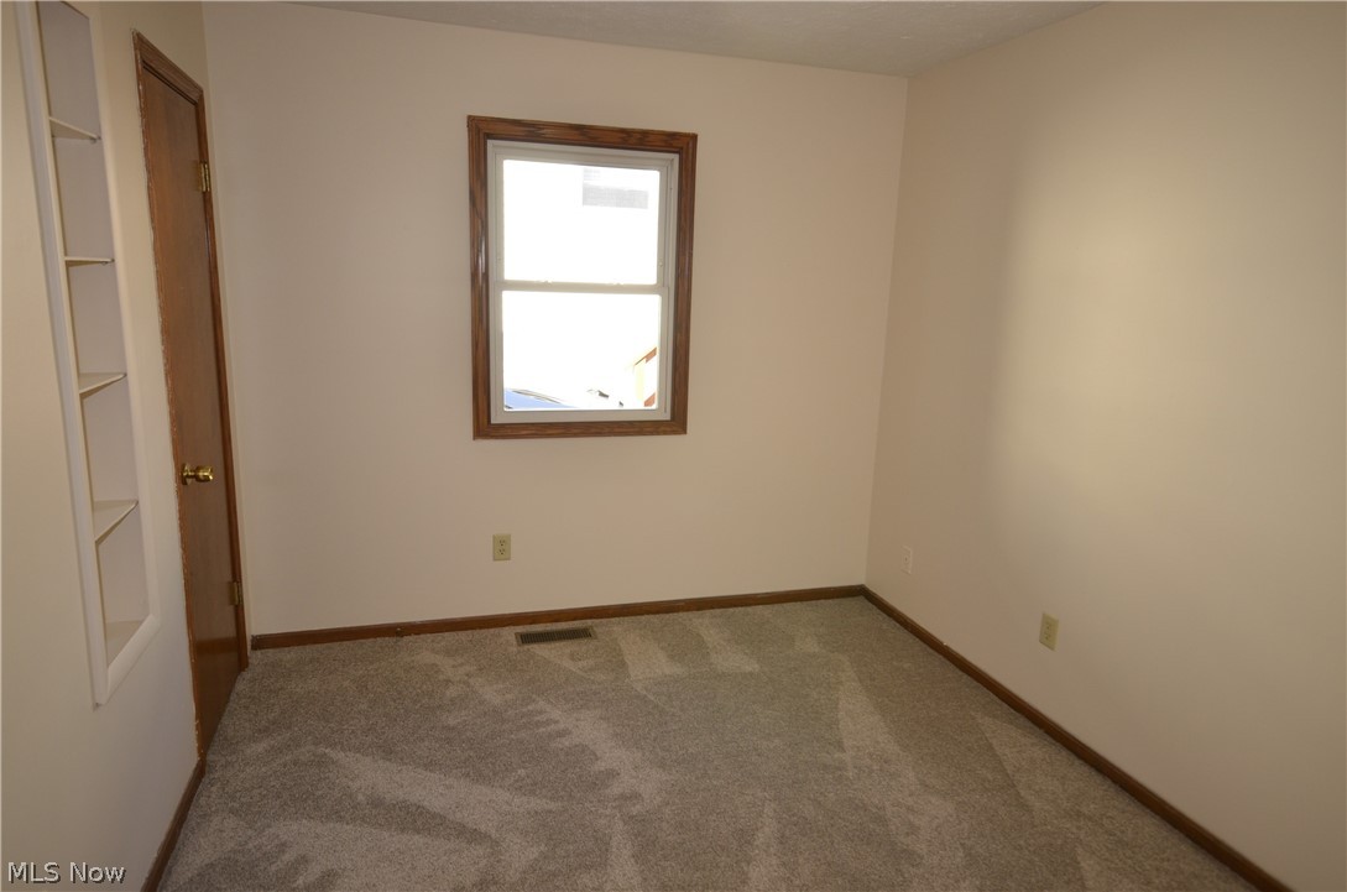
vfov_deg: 55.9
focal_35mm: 22
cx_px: 674
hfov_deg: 77.4
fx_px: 840
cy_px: 446
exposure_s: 1/60
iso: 400
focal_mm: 15
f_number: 5
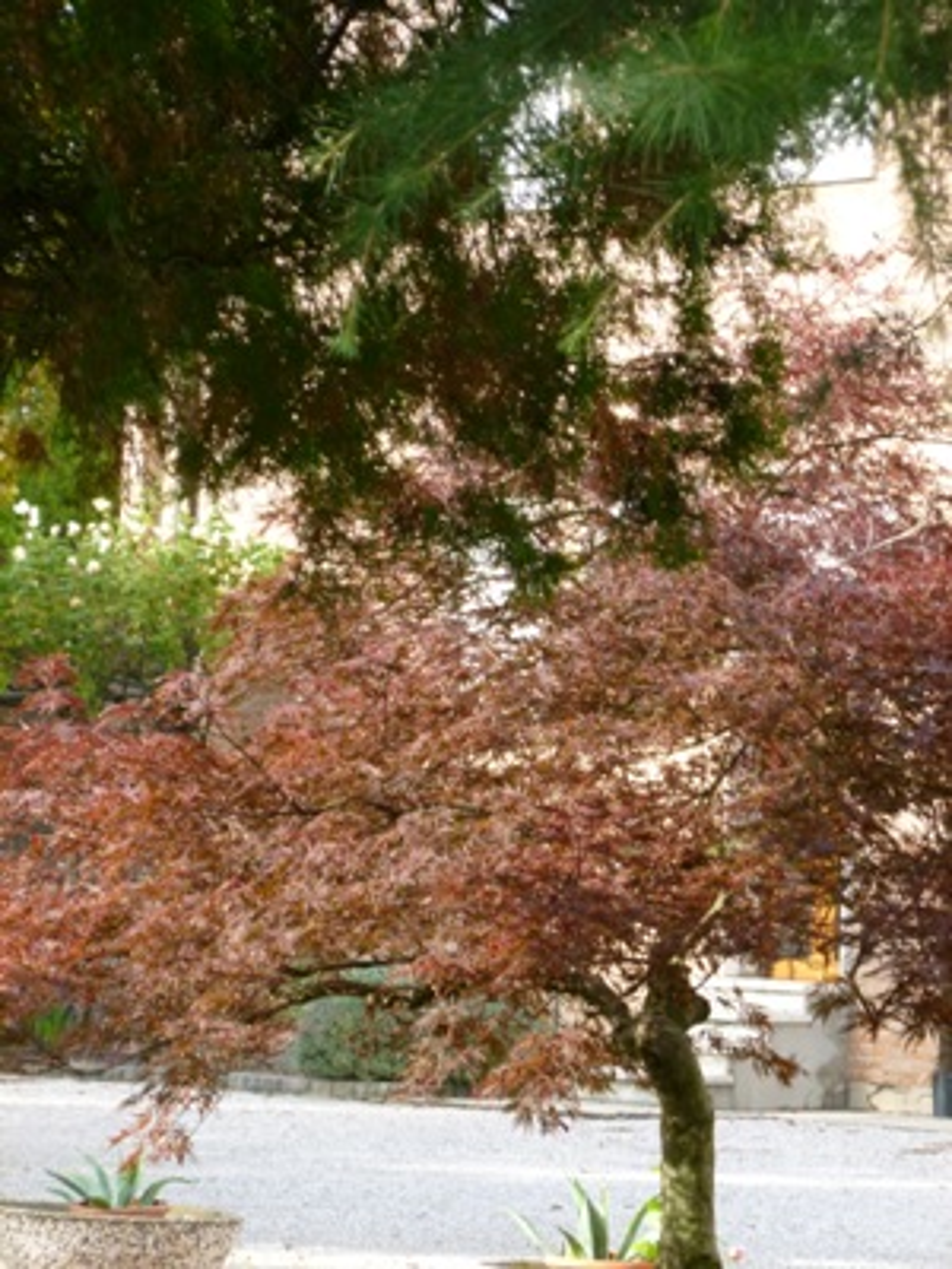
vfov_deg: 8.8
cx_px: 476
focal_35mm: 224
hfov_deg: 6.6
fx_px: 8214
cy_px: 634
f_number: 5.9
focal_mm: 40
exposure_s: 1/125
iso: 320
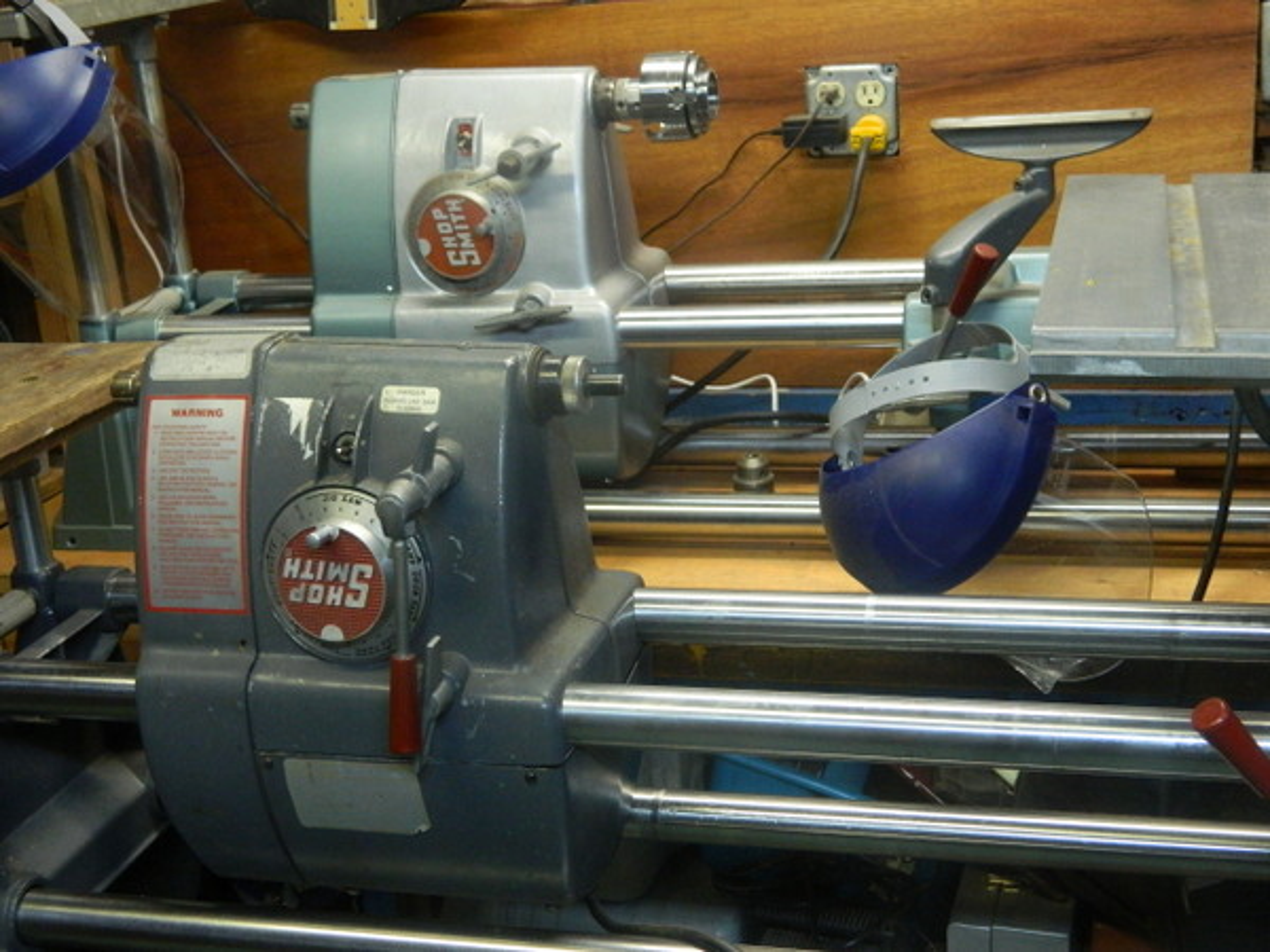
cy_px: 476
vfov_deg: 30.9
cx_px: 635
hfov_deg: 40.4
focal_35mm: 47
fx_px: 1724
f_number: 3.6
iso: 400
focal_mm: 8.4
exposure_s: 1/30
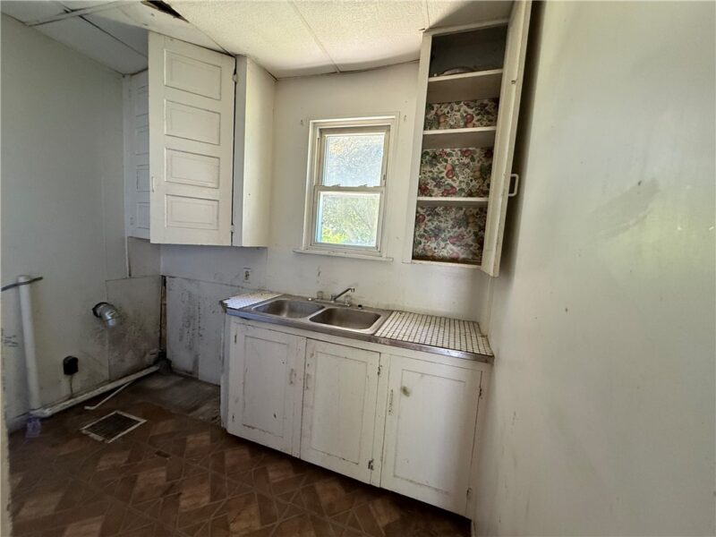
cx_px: 358
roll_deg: -4.0
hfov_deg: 102.1
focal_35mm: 14
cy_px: 268
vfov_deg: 85.7
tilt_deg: -5.7
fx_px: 290
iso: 400
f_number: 2.2
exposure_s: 1/60
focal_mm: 2.22
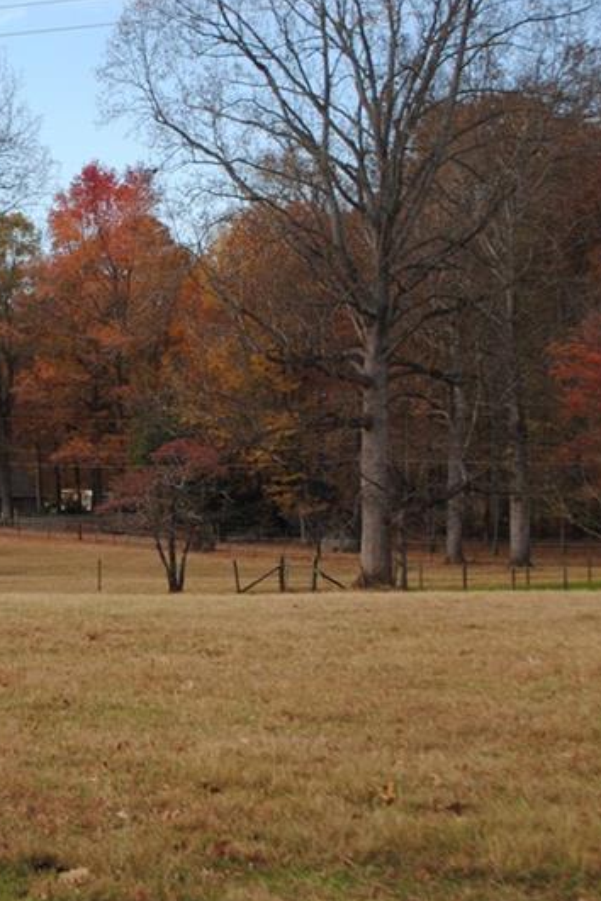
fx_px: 2028
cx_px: -136
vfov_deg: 25.1
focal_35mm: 81
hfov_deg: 16.1
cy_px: 455
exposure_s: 1/200
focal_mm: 28
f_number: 6.3
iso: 100
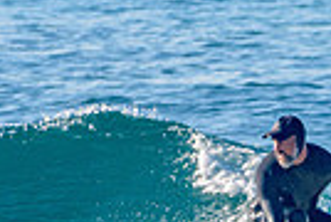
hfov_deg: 0.8
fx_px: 24318
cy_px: 273
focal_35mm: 2639
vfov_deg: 0.5
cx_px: 319
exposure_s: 1/2000
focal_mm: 500
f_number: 5.6
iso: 360
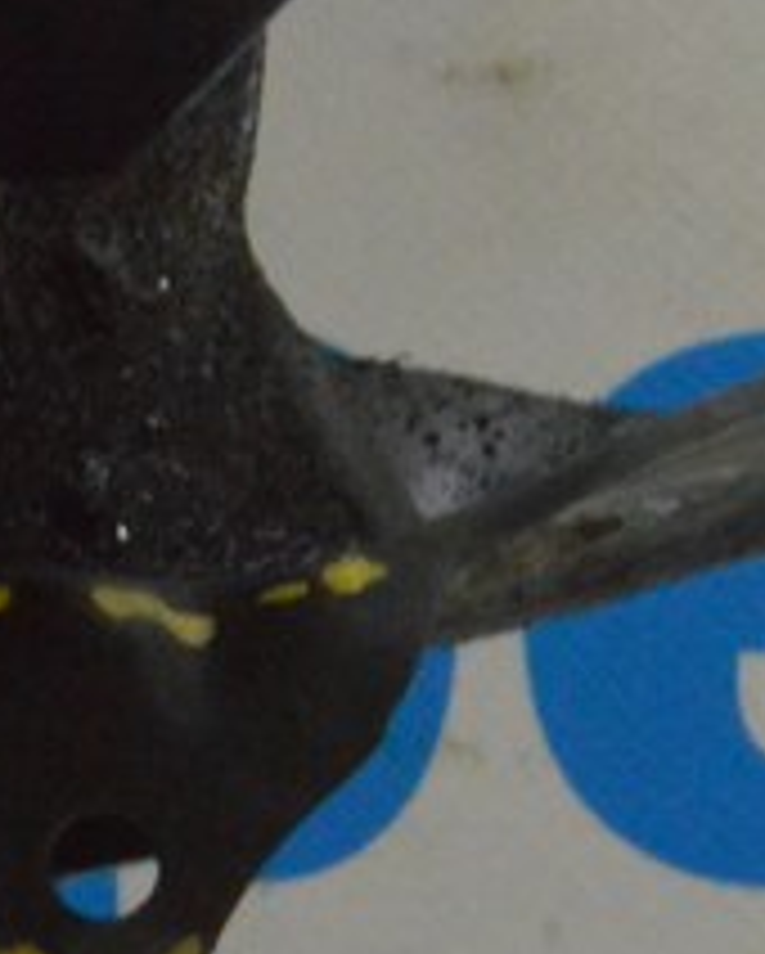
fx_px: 9580
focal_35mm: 339
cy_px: 1375
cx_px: 153
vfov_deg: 5.7
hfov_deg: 4.6
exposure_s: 1/15
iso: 6400
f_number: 20
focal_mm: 50
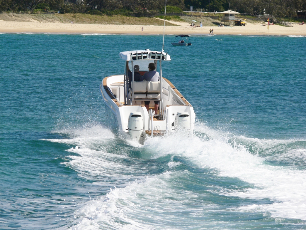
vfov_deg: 5.7
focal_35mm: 261
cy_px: 115
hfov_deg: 7.6
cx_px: 153
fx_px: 2307
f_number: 6.3
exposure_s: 1/500
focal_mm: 55.2
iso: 80
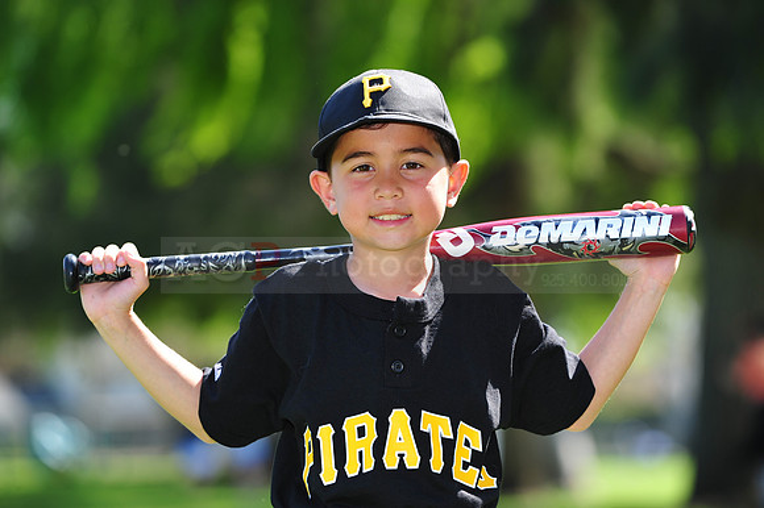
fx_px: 3712
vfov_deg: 7.8
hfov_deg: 11.8
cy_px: 254
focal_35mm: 175
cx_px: 382
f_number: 4.5
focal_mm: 175
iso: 200
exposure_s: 1/400
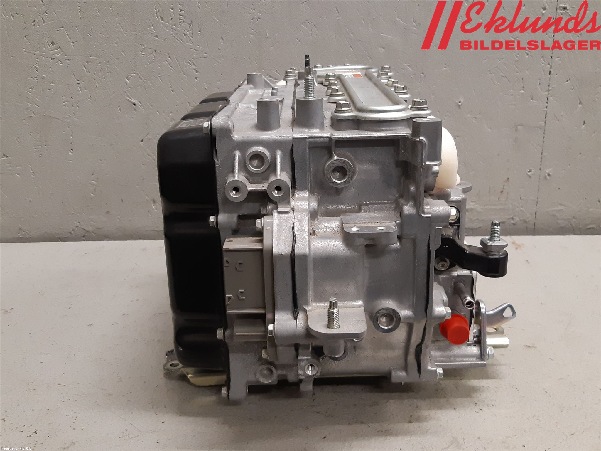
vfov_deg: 53.1
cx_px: 300
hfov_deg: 67.3
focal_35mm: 26
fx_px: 451
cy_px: 226
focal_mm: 3.93
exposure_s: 1/50
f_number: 1.7
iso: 160
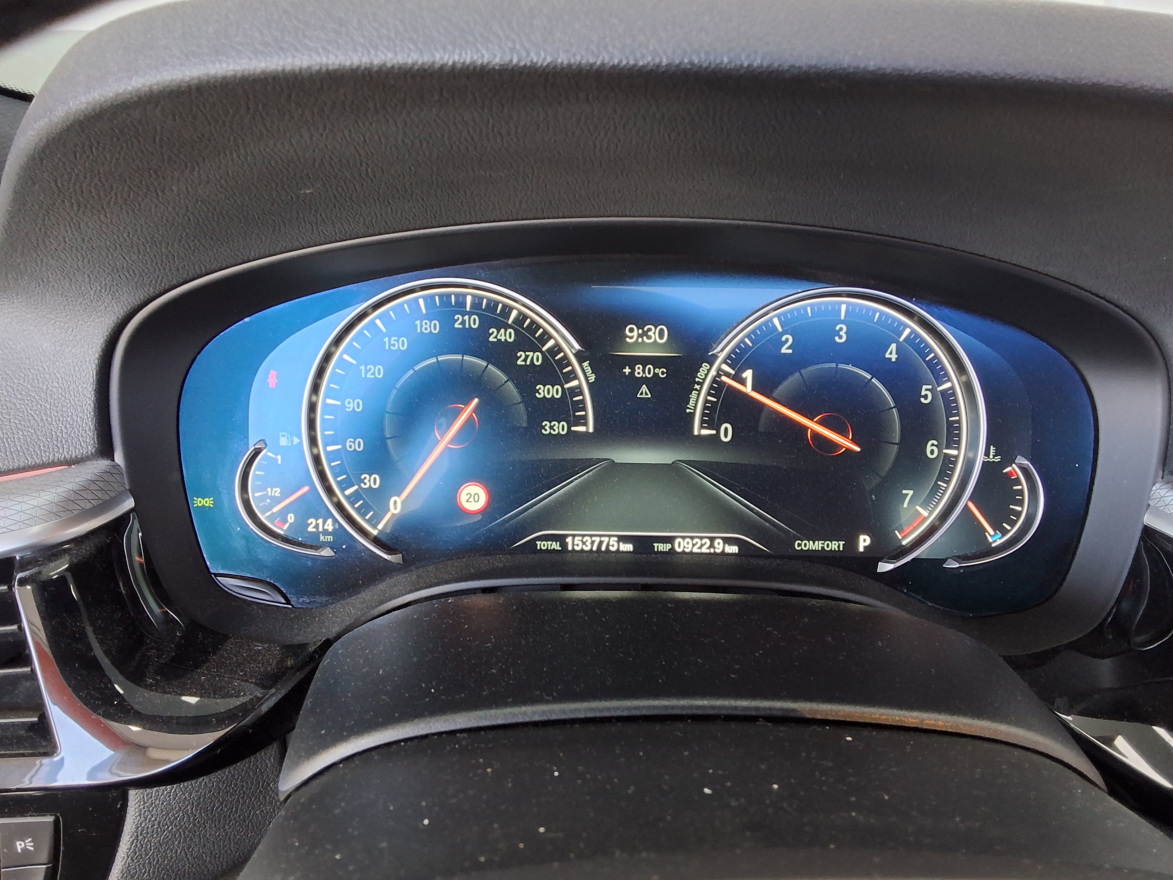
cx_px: 586
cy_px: 440
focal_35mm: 28
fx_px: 949
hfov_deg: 63.4
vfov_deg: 49.7
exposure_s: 1/40
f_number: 1.9
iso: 200
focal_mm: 2.91
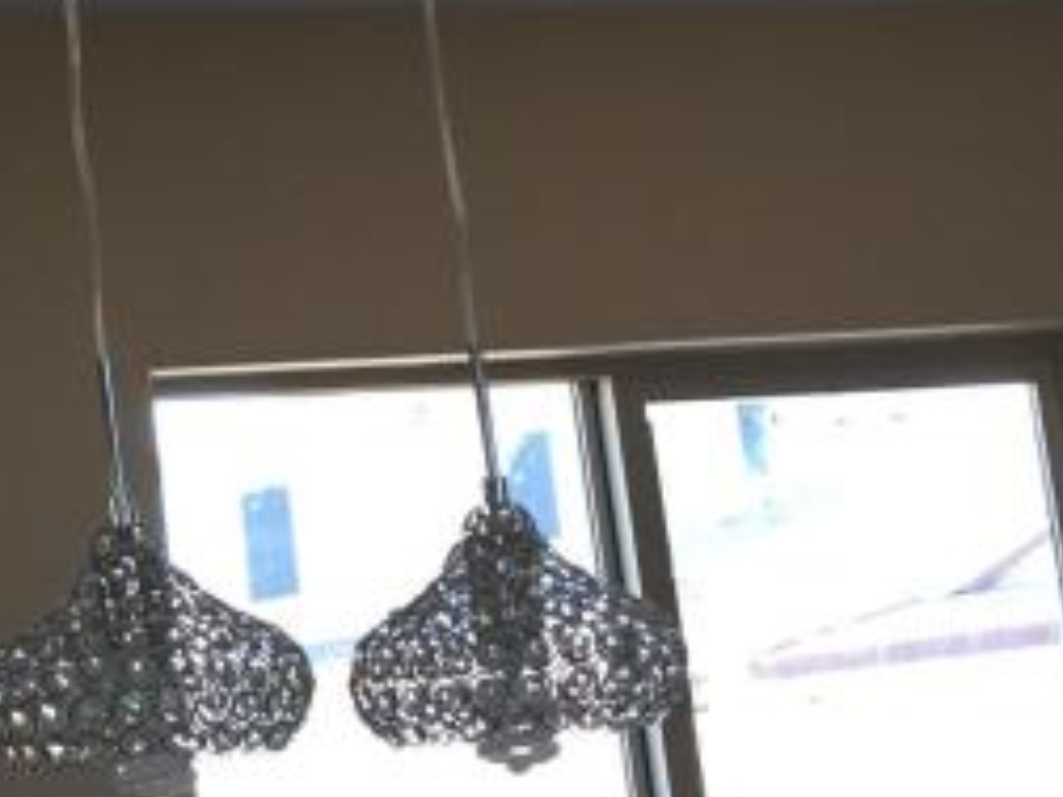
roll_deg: +3.9
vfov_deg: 12.5
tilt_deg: +10.3
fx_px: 3624
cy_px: 240
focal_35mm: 118
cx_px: -371
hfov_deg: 15.7
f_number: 2.2
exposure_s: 1/40
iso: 40
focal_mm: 4.15
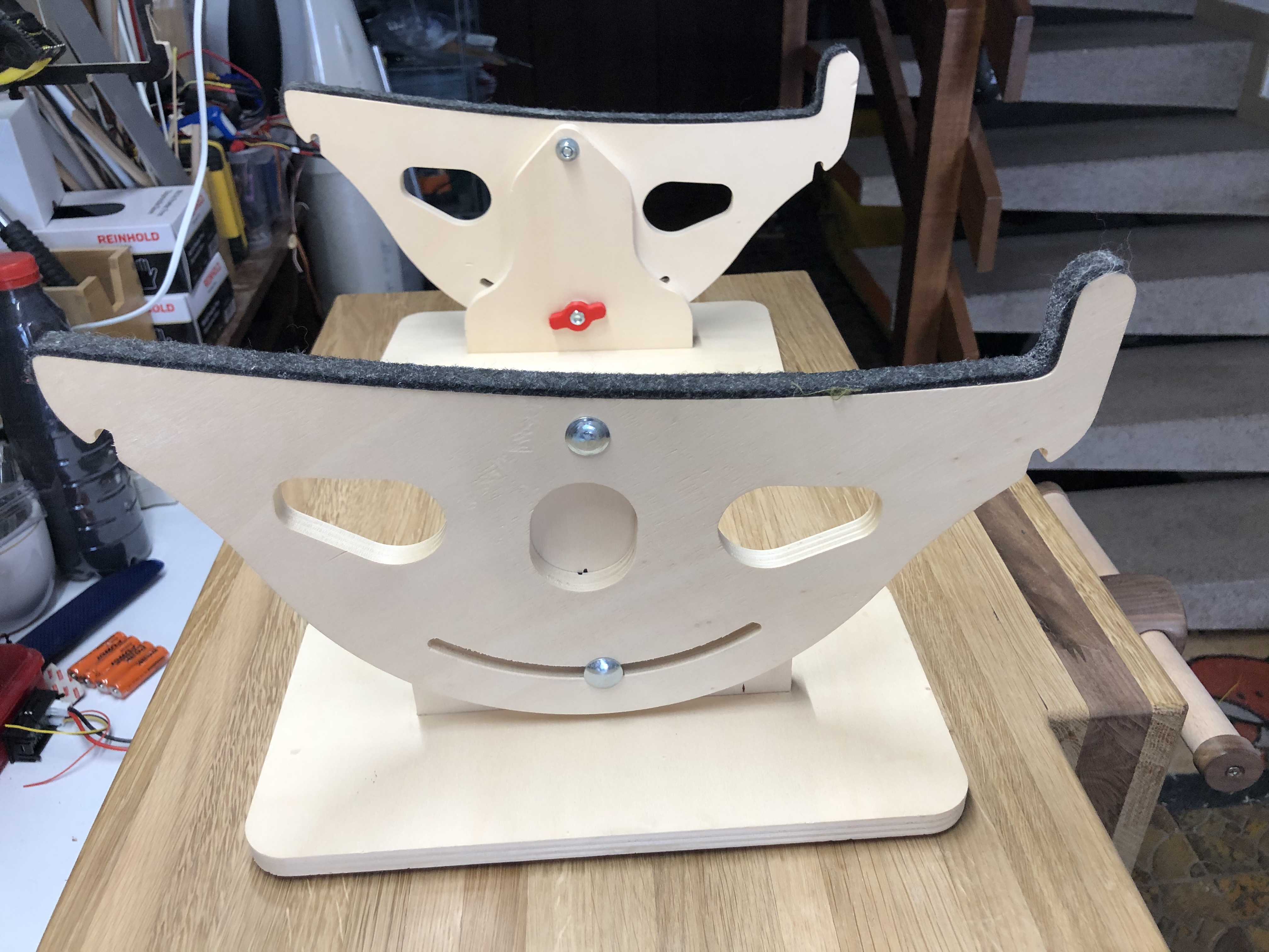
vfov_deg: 49.7
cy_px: 476
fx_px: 1026
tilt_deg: -32.4
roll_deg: +3.2
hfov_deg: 63.4
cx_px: 634
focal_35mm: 28
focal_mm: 3.99
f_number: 1.8
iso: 40
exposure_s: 1/30
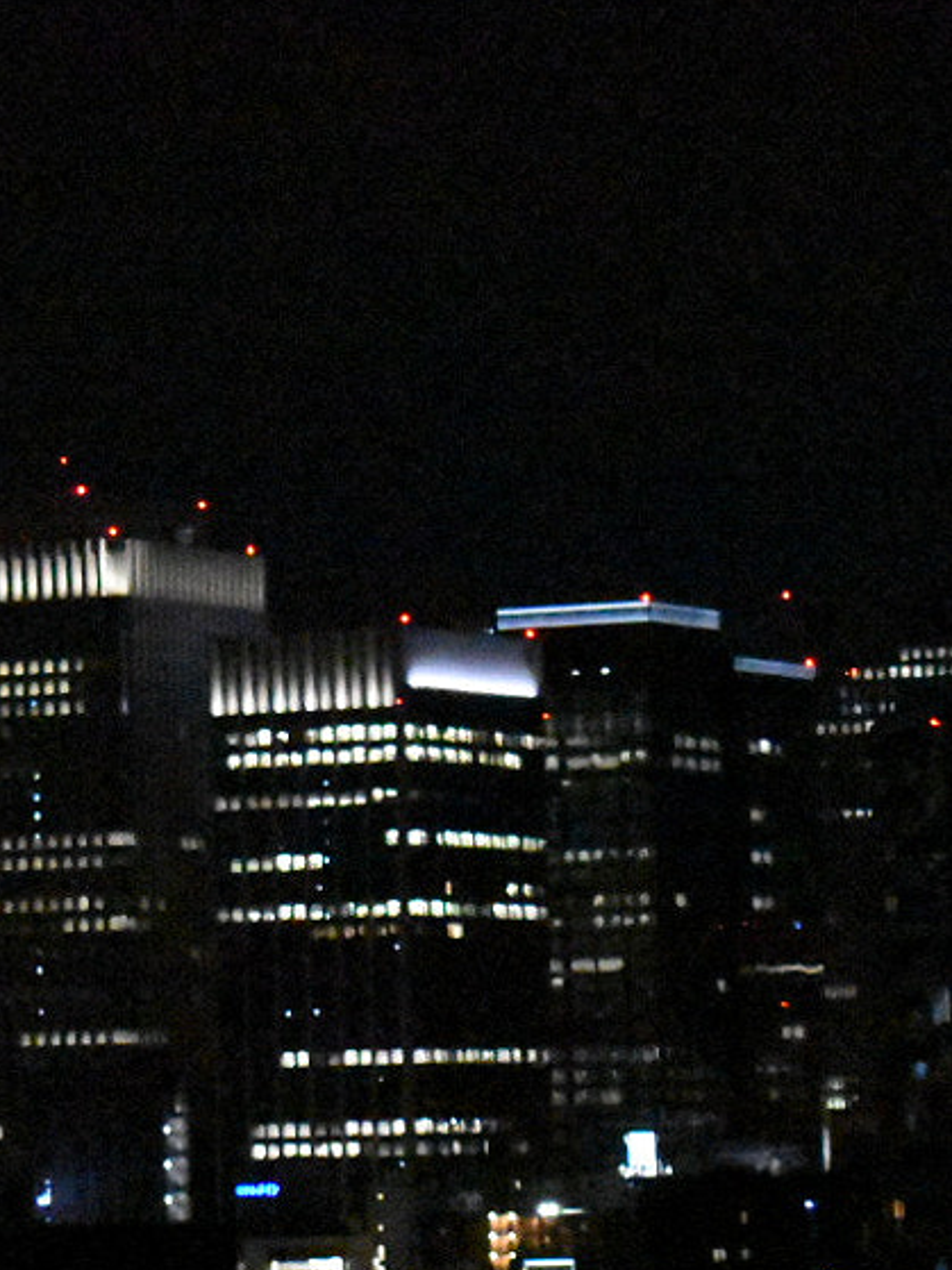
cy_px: 821
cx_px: 654
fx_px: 6970
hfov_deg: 7.8
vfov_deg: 10.4
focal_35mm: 190
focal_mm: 46
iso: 25600
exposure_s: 1/100
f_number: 5.3
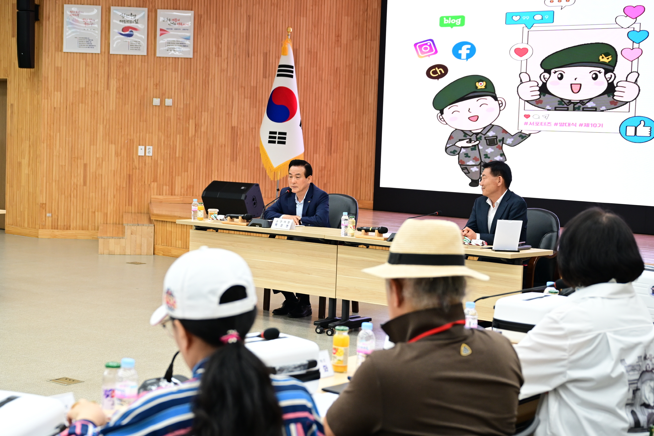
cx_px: 270
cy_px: 219
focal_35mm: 63
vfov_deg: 21.6
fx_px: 1144
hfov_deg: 31.8
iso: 640
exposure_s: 1/200
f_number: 3.5
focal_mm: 41
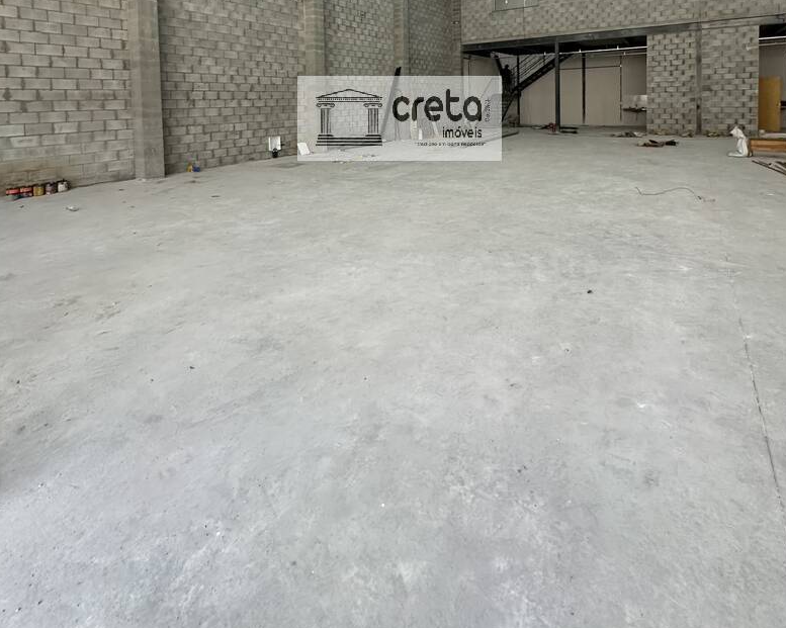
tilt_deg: +0.6
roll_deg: +1.0
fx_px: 442
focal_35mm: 19
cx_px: 400
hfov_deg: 83.3
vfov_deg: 64.2
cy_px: 119
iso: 250
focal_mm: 2.22
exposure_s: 1/120
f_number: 2.2
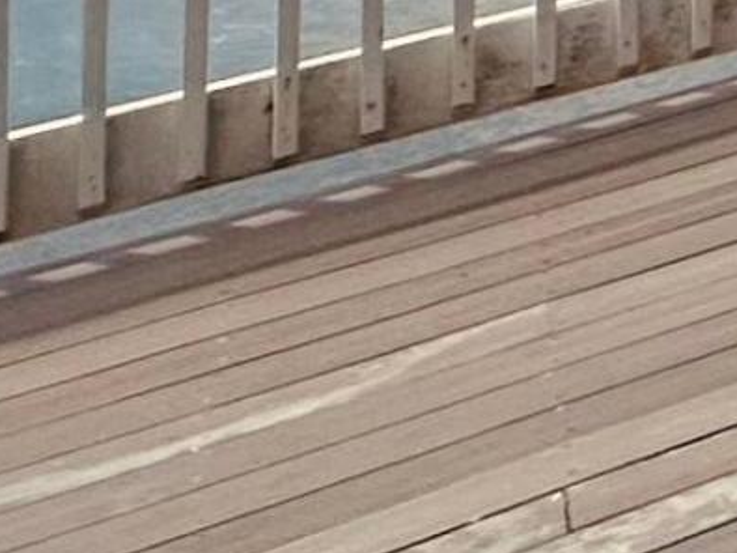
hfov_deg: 10.5
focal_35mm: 102
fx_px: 2171
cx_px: 2379
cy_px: -1035
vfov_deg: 10.7
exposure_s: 1/4464
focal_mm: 2.22
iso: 50
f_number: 2.2
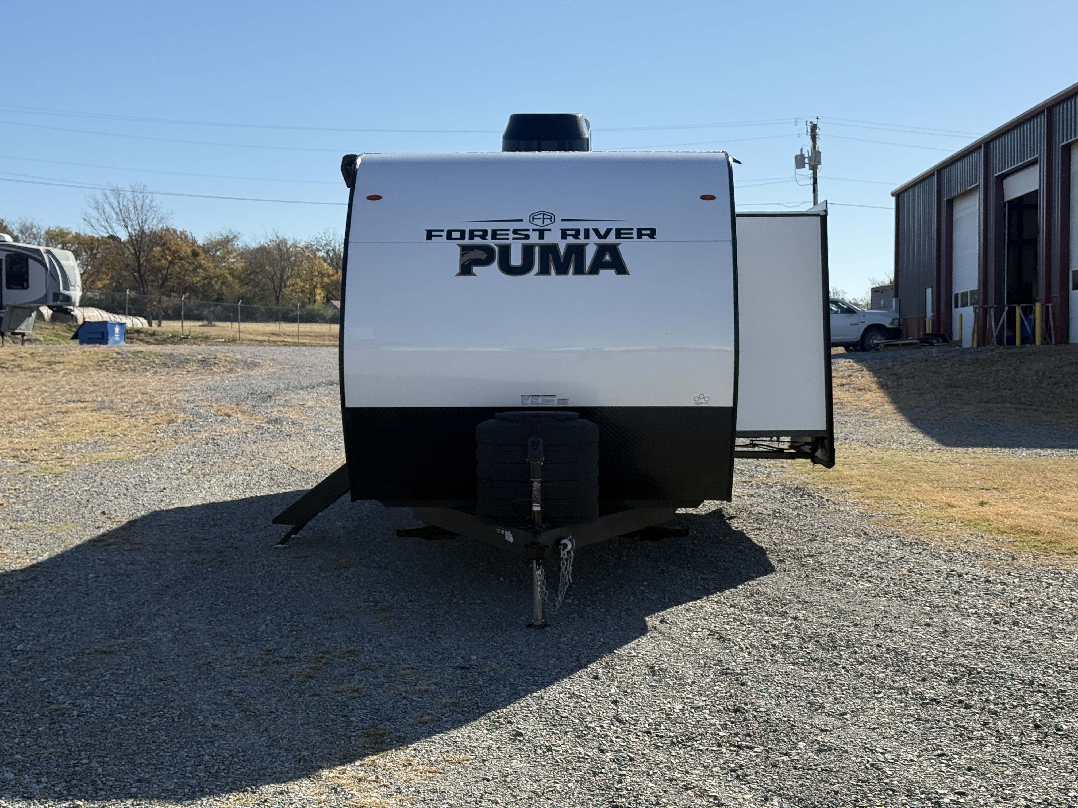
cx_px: 539
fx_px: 1495
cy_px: 404
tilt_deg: -0.4
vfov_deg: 30.3
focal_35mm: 48
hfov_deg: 39.7
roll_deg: +0.6
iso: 100
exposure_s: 1/6536
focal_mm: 6.76
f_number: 1.78
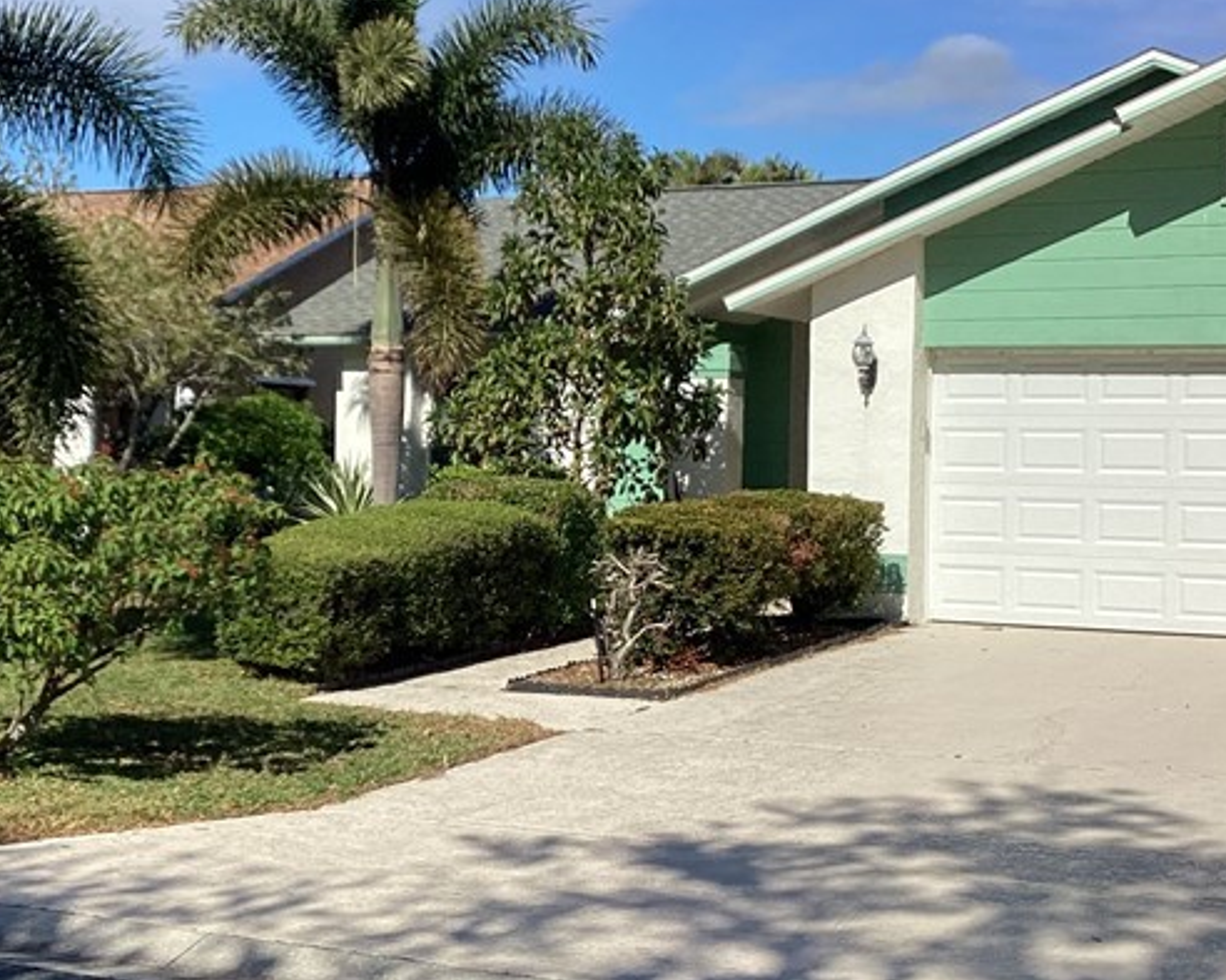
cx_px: 436
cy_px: 504
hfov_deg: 29.9
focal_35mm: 63
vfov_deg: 24.2
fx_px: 2285
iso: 25
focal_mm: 3.3
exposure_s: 1/1988
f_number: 2.4
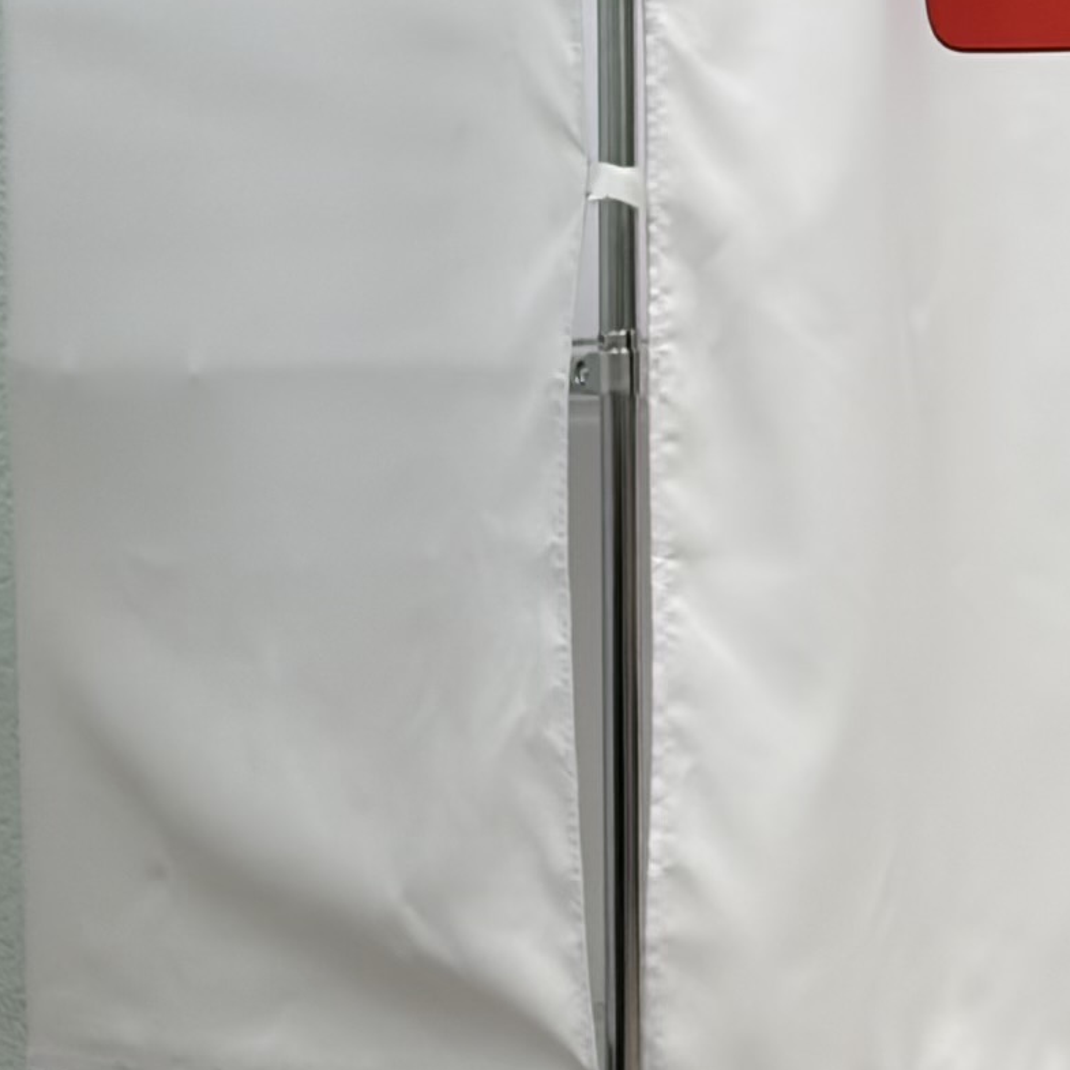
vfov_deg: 7.4
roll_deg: +1.9
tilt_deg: +0.6
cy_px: 150
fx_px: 8253
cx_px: 2020
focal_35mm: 236
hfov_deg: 7.2
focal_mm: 5.96
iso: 40
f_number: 1.6
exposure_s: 1/50
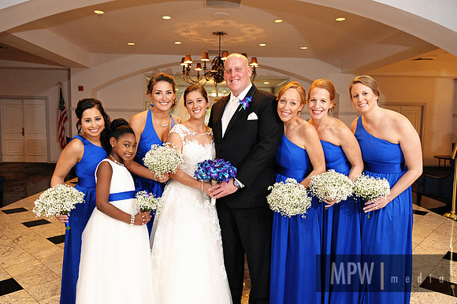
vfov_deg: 47.9
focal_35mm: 27
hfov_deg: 67.4
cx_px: 228
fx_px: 343
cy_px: 152
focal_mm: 27
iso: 2500
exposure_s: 1/200
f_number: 2.8
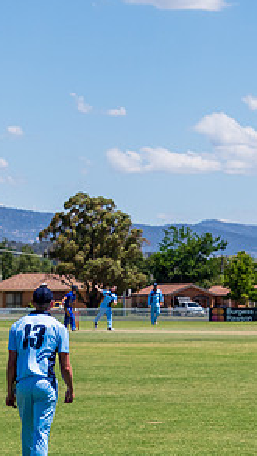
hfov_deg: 6.3
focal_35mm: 193
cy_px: 294
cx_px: 69
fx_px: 2336
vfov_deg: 11.1
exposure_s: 1/3200
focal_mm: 62
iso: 400
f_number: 6.3
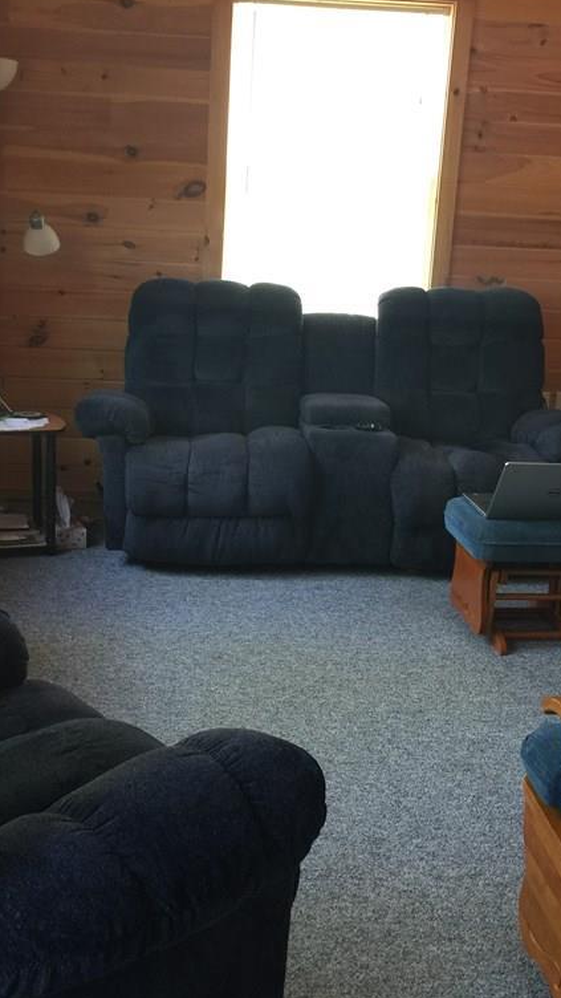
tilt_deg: -12.2
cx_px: 273
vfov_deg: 47.4
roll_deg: -5.8
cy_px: 495
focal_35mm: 43
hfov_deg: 27.7
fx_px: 1137
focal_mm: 4.15
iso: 64
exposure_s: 1/15
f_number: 2.2
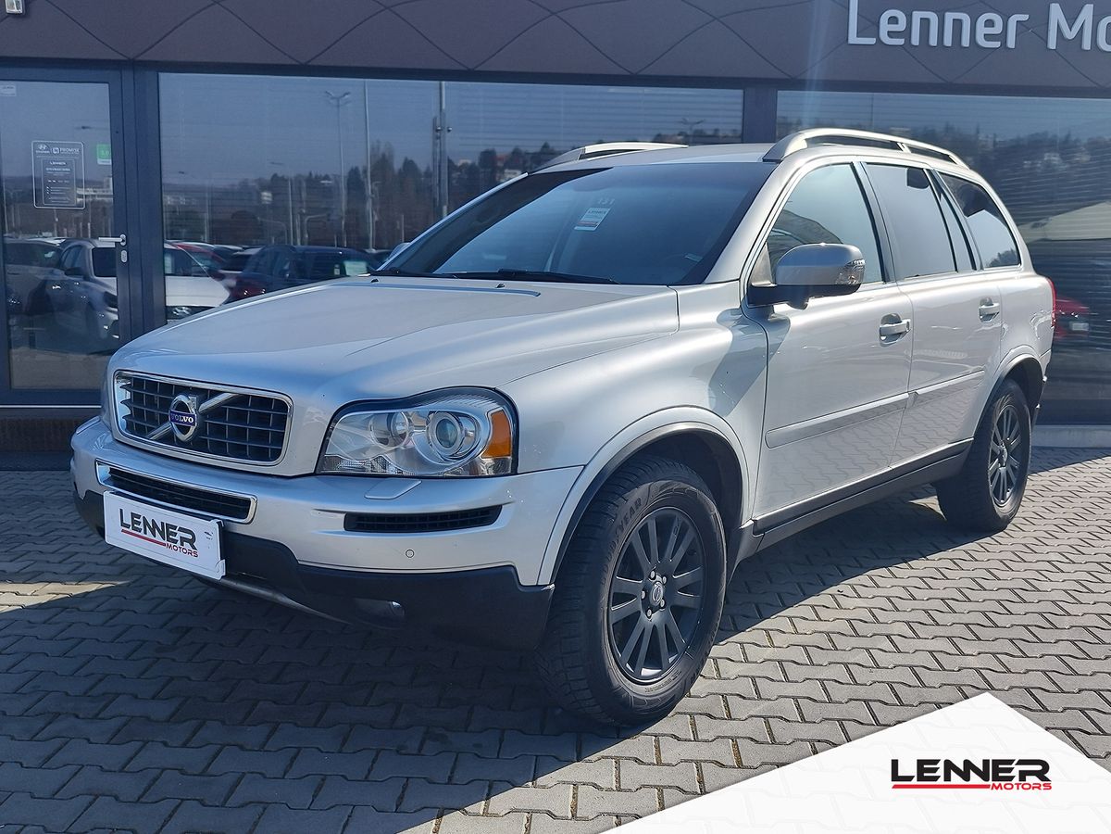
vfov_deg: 58.9
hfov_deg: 73.9
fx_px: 738
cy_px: 417
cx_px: 556
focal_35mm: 23
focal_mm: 7.01
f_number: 1.69
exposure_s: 1/1486
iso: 50
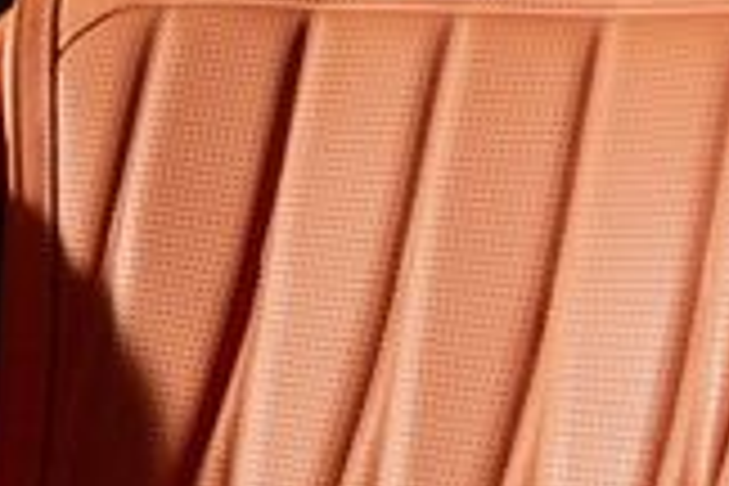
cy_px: 34
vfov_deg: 14.2
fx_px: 1924
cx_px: 76
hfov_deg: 21.0
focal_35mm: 95
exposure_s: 1/50
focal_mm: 24
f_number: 4
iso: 1600
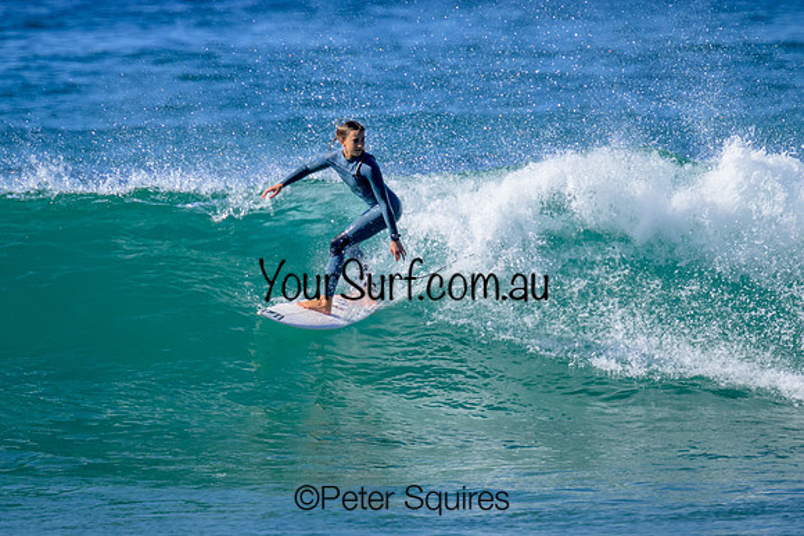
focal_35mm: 1090
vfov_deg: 1.3
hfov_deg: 1.9
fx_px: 24349
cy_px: 249
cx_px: 371
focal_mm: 800
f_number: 11
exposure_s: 1/2000
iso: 1250
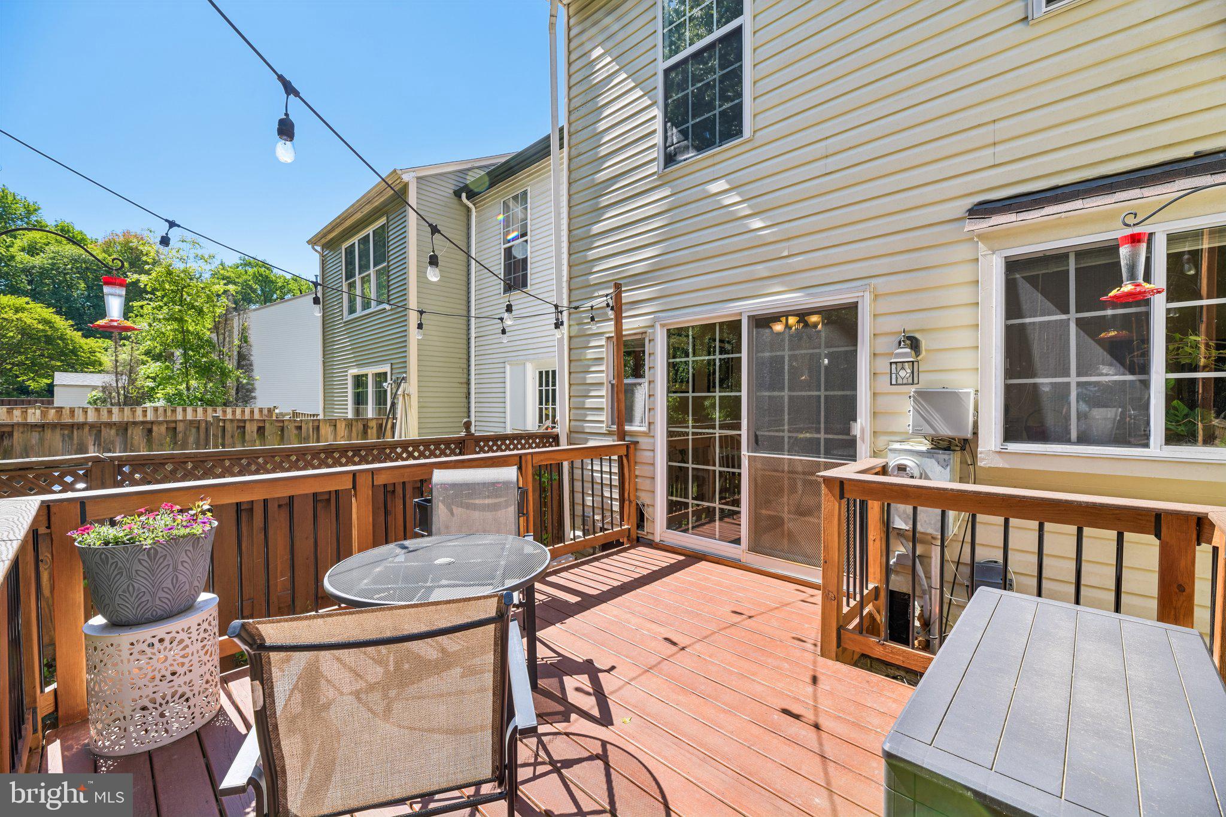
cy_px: 408
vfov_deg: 81.2
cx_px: 613
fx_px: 477
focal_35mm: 14
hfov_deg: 104.3
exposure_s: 1/125
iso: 100
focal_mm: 14
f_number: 8
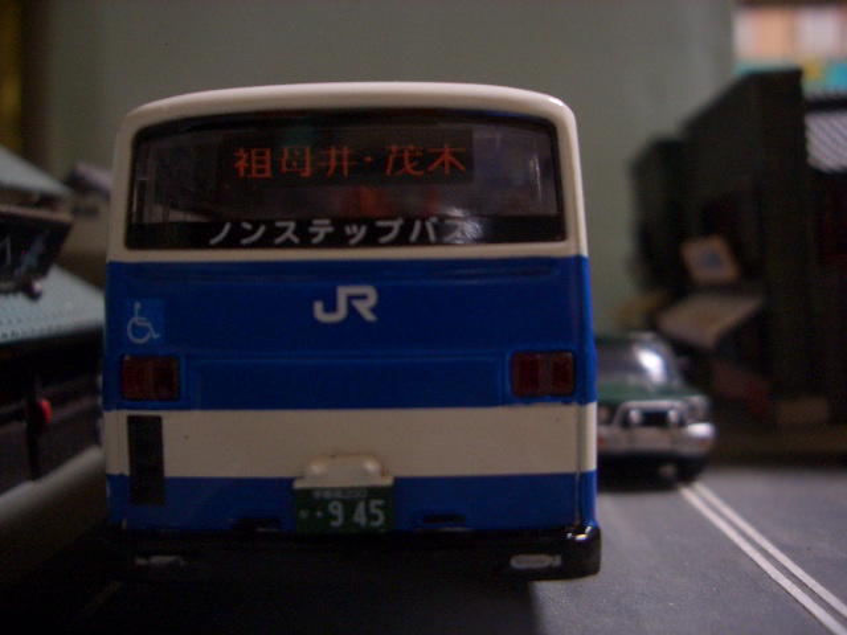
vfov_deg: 40.7
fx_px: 856
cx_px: 424
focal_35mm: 35
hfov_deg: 52.6
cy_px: 318
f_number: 2.6
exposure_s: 1/8
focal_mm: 5.8
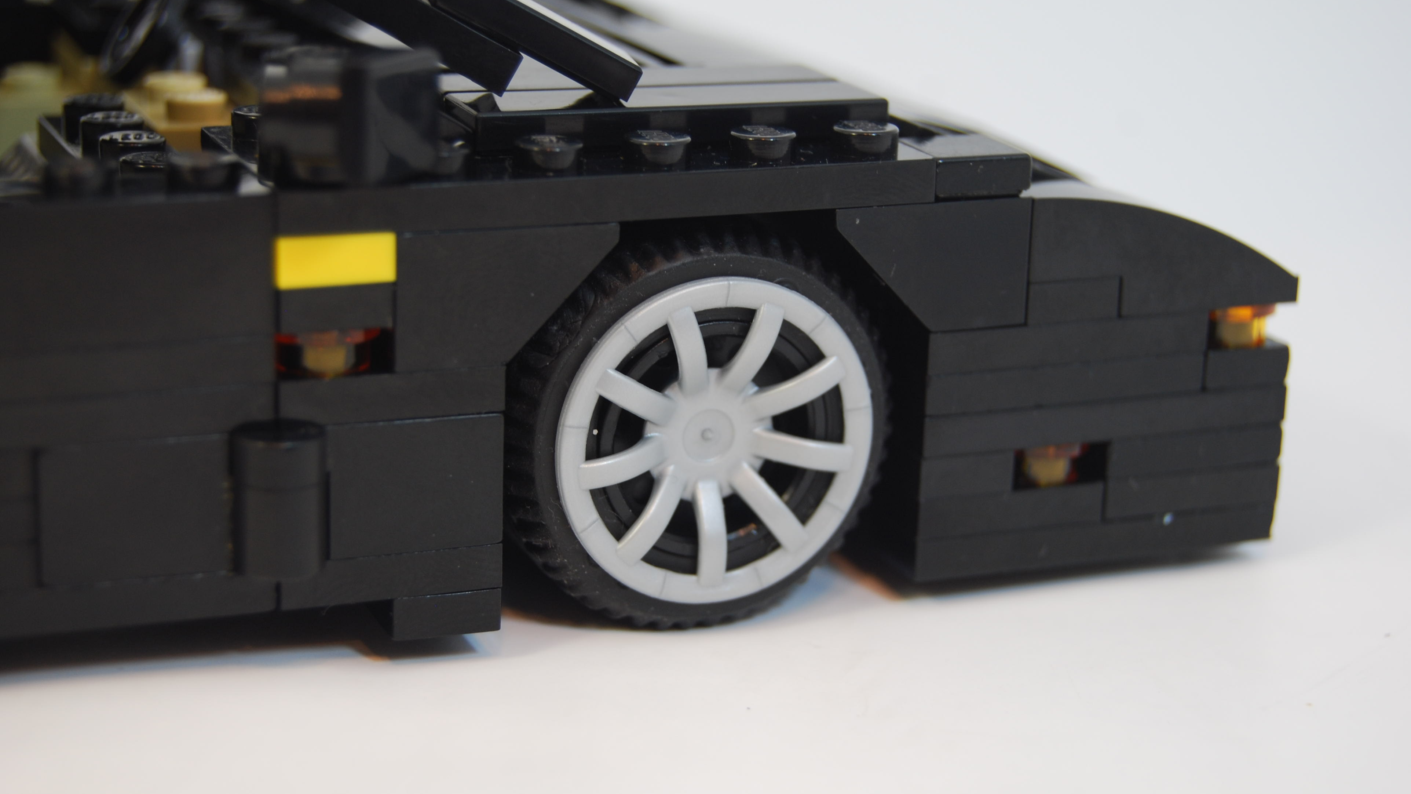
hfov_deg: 27.9
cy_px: 420
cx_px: 704
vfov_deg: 15.9
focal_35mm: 76
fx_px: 2843
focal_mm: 48
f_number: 5.6
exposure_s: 1/60
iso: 200
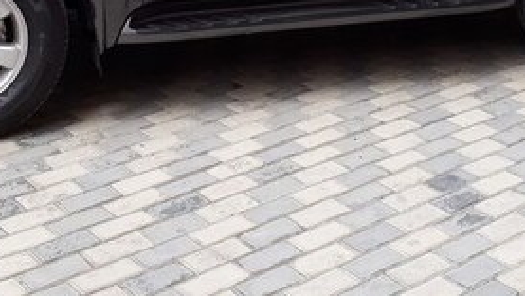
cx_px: 265
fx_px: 975
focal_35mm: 70
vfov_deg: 16.1
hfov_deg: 30.1
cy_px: -113
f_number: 1.9
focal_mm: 3.6
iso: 40
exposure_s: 1/384
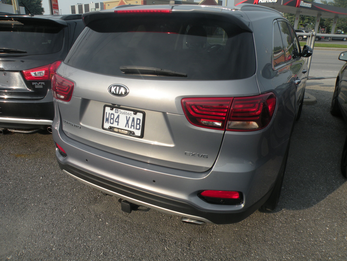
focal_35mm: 27
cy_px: 130
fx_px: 271
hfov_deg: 65.3
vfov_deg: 51.4
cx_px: 174
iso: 64
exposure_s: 1/207
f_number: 6.3
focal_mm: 4.7
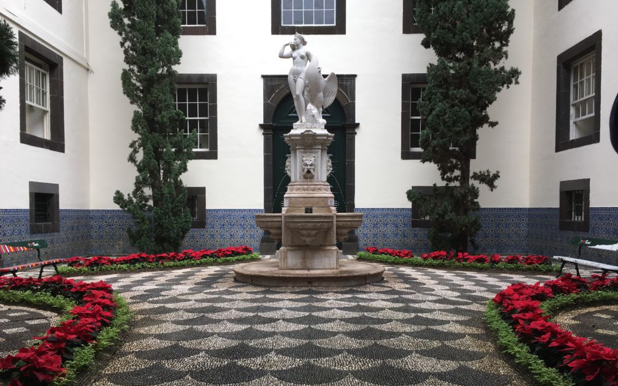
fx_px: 522
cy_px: 226
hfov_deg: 61.2
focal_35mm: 31
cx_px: 308
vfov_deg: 40.5
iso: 25
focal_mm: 4.15
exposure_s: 1/196
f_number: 2.2
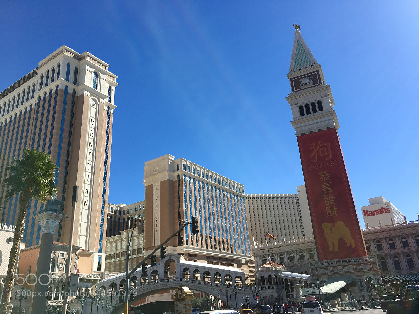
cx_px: 210
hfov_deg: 61.7
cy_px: 157
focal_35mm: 29
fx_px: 351
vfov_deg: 48.2
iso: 25
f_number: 2.2
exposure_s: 1/1876
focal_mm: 4.15
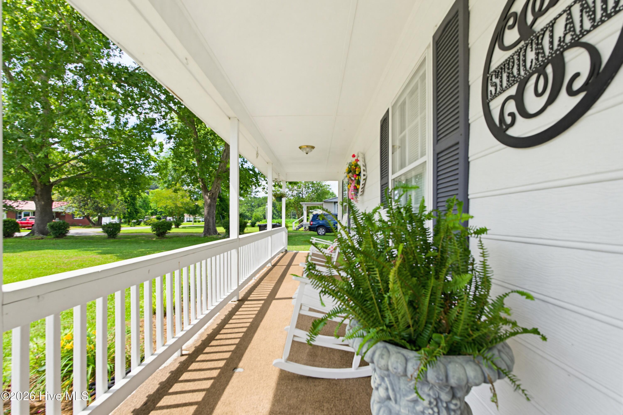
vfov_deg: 73.8
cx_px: 312
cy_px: 208
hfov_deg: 96.7
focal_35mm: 16
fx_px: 277
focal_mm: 16
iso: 500
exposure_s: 1/320
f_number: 8
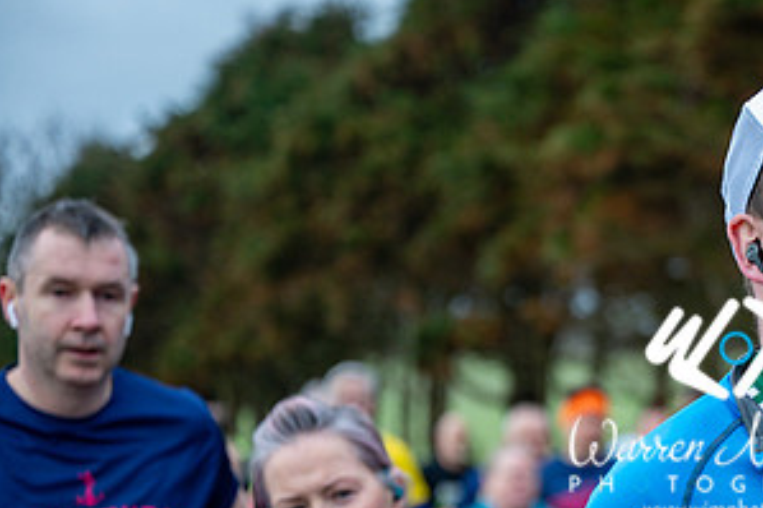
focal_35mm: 136
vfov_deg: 10.0
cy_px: 405
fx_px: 2881
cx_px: 735
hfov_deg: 14.9
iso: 640
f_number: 2.8
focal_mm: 70
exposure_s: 1/1250
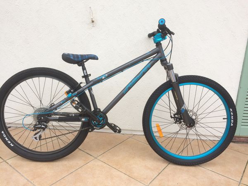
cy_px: 93
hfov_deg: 61.7
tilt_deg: -13.3
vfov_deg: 48.2
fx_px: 208
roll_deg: -1.9
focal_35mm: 29
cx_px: 124
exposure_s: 1/595
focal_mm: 4.15
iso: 32
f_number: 2.2
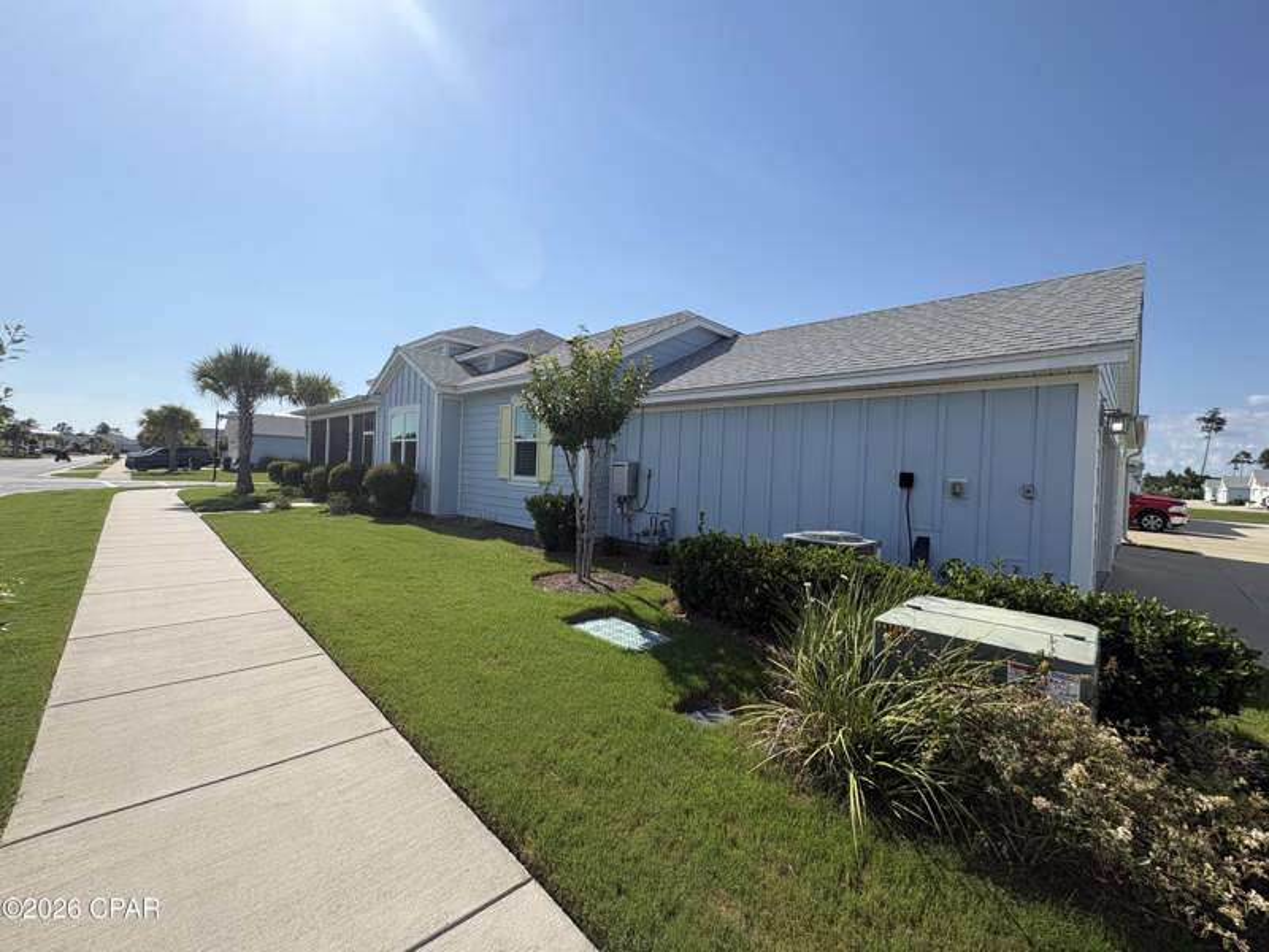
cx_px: 634
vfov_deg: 85.7
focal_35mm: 14
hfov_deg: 102.1
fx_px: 513
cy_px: 476
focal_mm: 2.22
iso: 40
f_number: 2.2
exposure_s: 1/2028
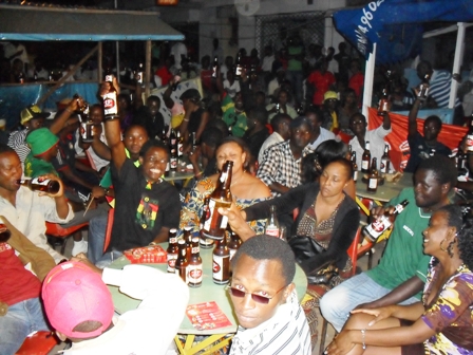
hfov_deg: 52.6
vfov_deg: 40.7
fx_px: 478
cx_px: 236
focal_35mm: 35
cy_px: 178
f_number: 3.2
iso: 400
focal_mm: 6.3
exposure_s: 1/45
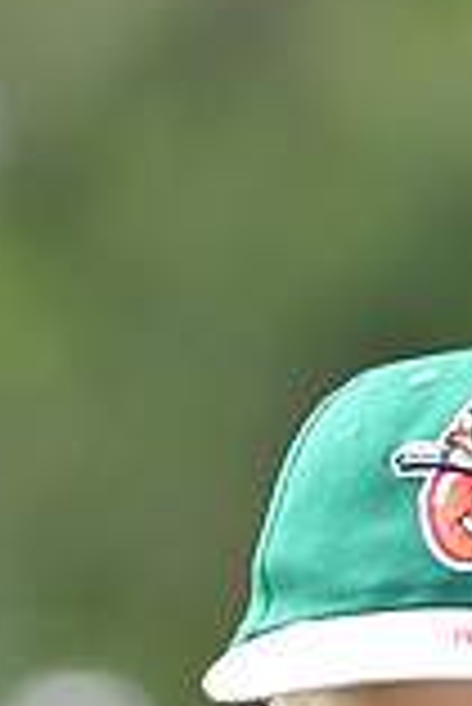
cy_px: 1097
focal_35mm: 913
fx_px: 17912
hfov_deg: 1.5
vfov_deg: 2.3
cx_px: 438
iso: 500
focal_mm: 165
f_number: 4
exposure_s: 1/1250
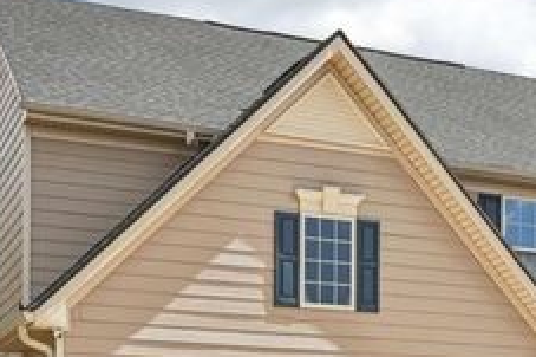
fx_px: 1146
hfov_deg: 26.1
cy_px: 358
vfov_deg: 17.3
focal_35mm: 77
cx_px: 375
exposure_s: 1/2000
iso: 400
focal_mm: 35
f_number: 8
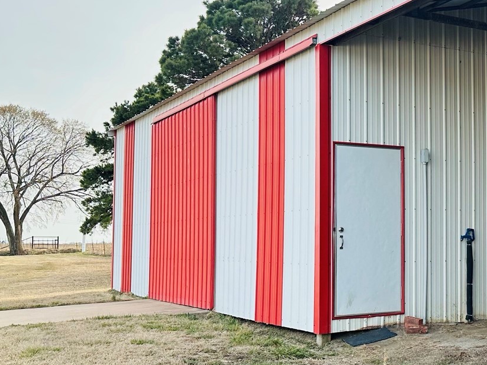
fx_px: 788
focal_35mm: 56
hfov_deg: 32.5
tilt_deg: +4.3
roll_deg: -0.1
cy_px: 188
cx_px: 444
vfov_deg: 26.1
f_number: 1.78
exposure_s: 1/1517
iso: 80
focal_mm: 6.86
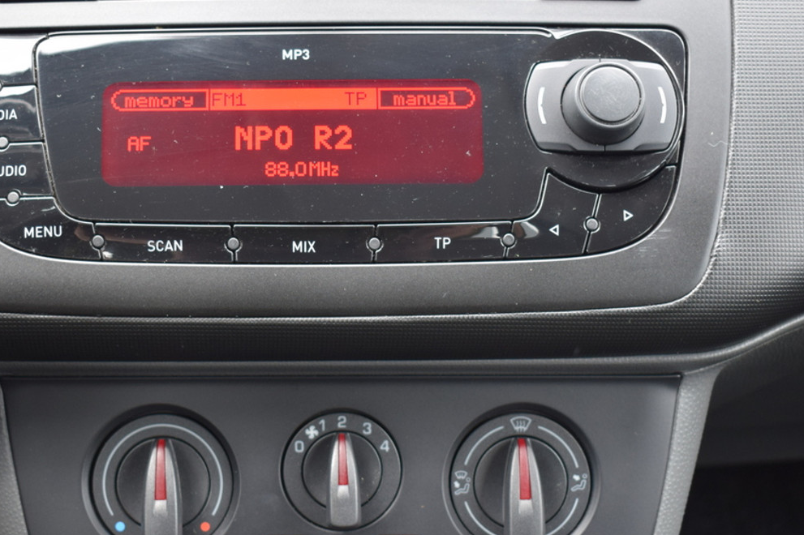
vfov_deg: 20.7
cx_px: 323
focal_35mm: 66
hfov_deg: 30.6
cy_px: 268
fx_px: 1467
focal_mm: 31
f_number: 4.2
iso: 400
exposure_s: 1/60
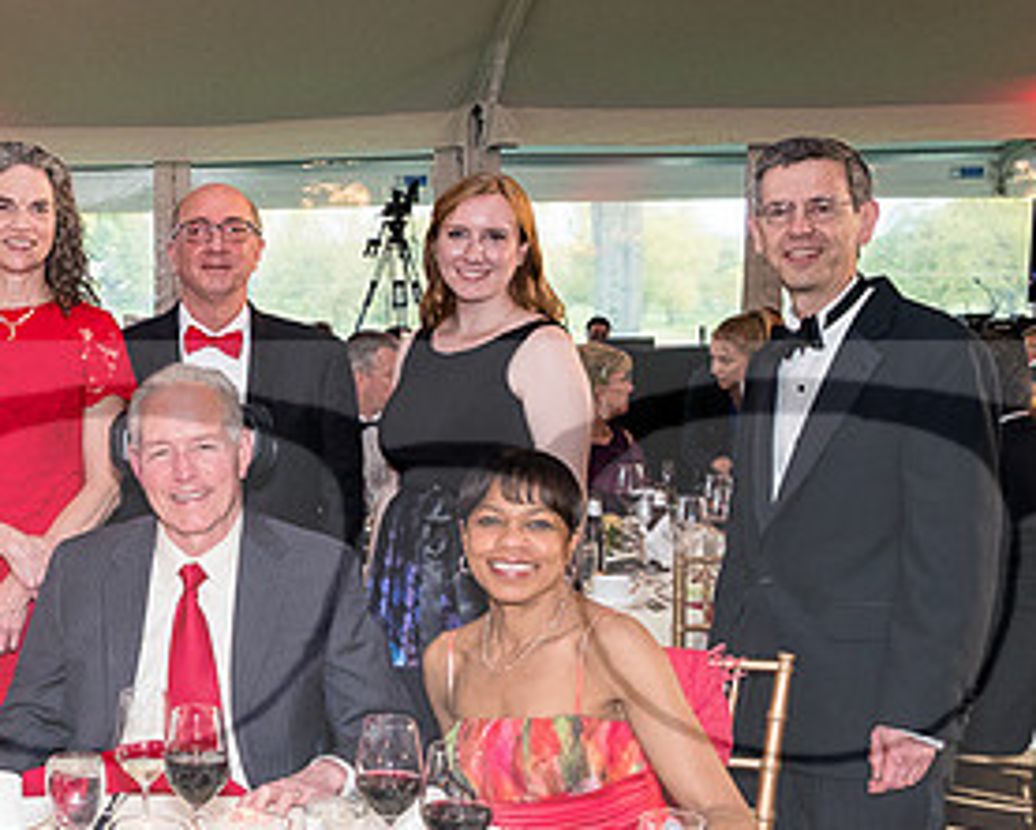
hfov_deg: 32.8
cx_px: 34
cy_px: 507
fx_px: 1626
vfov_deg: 28.6
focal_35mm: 53
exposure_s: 1/80
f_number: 5.6
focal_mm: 18
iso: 1600
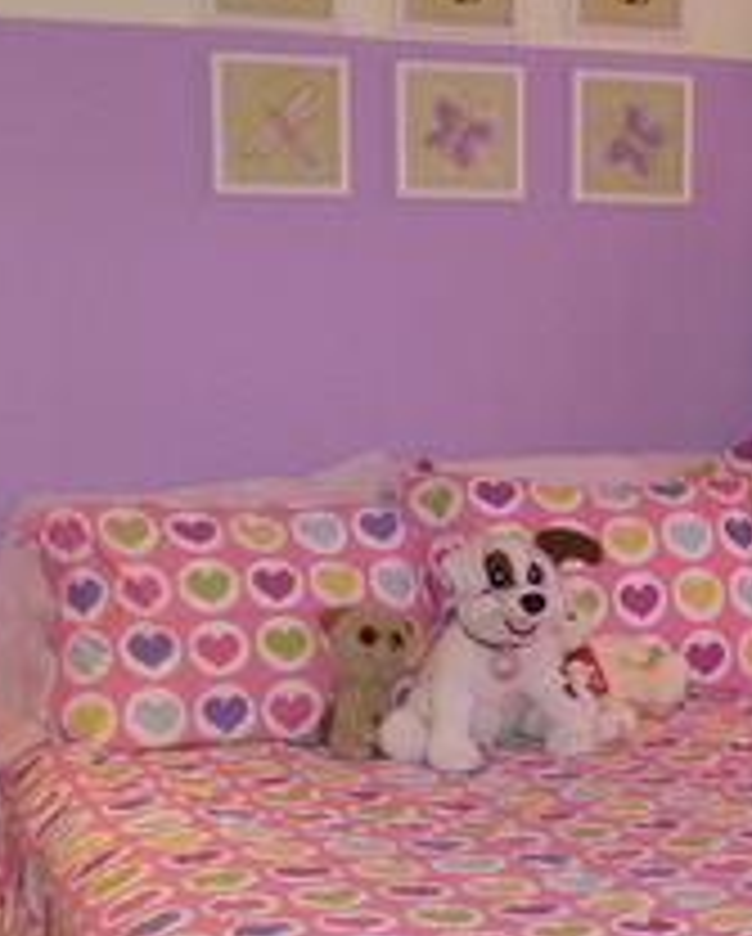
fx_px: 2082
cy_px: 621
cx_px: 720
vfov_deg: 25.2
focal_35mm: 75
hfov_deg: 20.0
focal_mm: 4.5
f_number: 3.3
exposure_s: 1/30
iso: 200
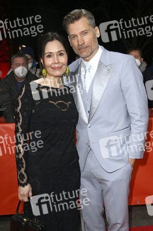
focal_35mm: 35
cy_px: 116
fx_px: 223
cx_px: 76
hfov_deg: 37.8
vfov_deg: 54.5
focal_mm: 35
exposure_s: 1/250
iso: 640
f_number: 5.6
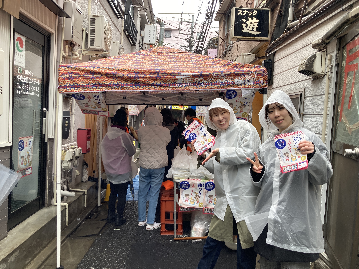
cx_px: 180
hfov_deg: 63.4
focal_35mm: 28
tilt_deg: -3.2
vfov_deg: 49.7
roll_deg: -2.0
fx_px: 290
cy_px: 134
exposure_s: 1/100
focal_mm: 3.99
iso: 40
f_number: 1.8
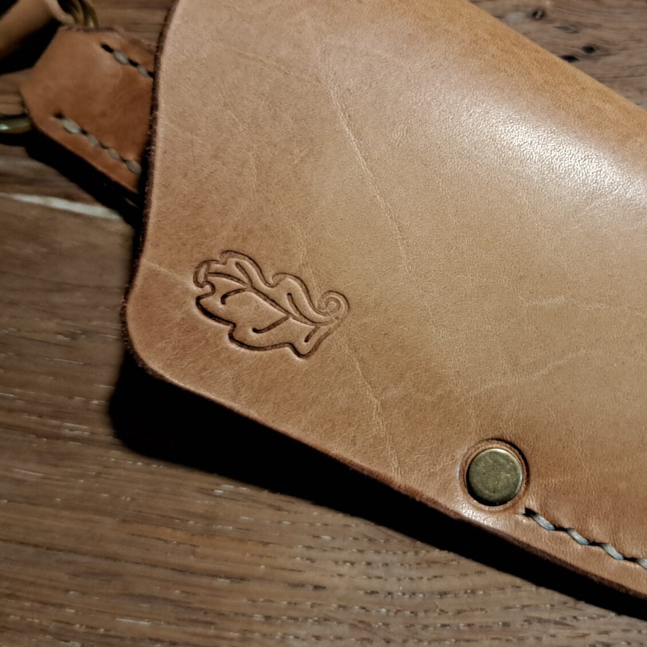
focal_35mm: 48
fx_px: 1015
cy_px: 253
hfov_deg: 34.8
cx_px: 467
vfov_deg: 35.2
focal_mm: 5.23
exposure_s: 1/33
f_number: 1.8
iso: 500
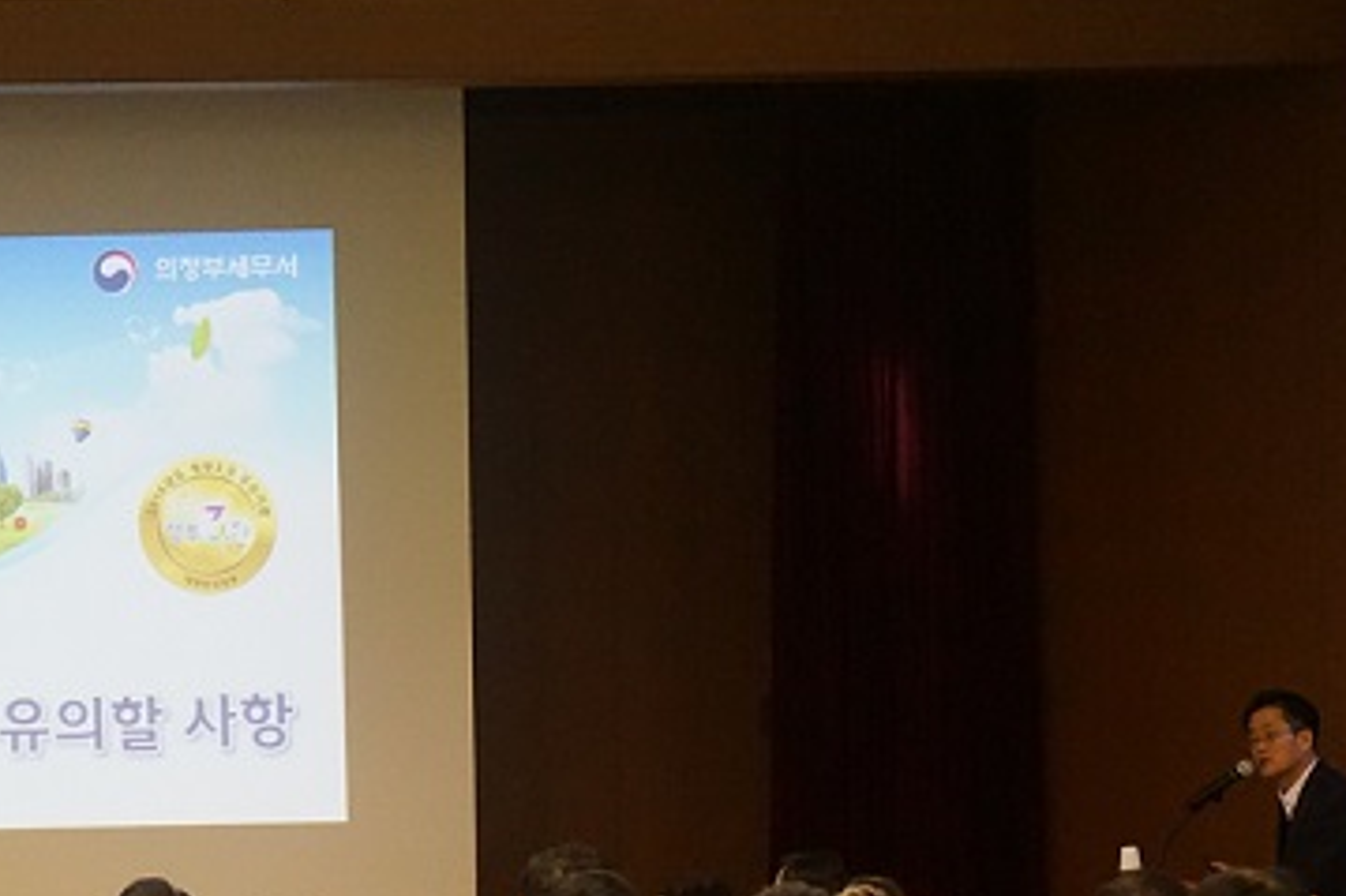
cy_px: 823
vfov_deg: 10.2
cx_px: 157
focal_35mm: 133
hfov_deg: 15.3
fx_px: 4970
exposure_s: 1/100
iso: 3200
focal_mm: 46
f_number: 5.6
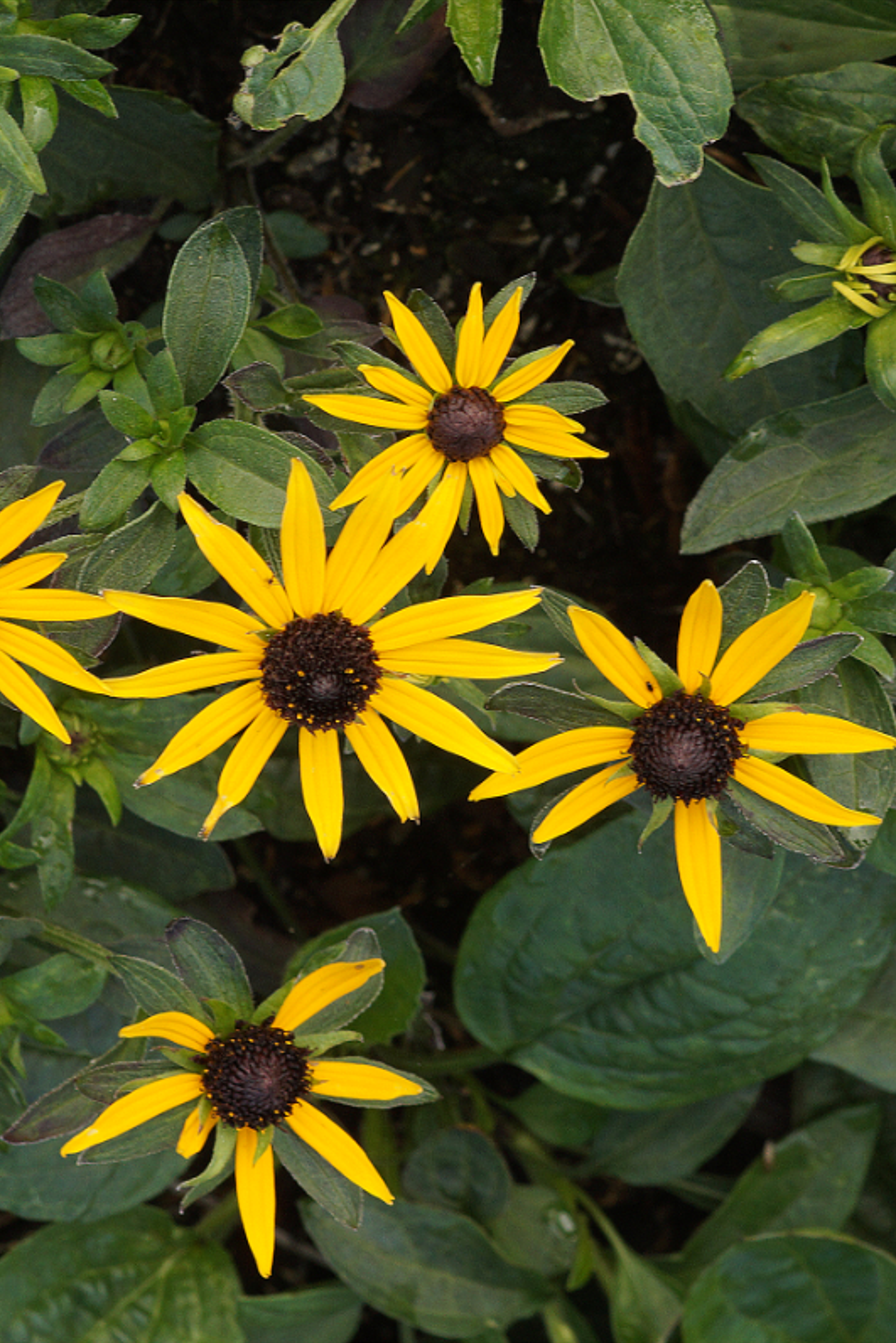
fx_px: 8433
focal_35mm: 226
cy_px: 672
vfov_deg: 9.1
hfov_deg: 6.1
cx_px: 494
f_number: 8
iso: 400
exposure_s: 1/160
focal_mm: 100
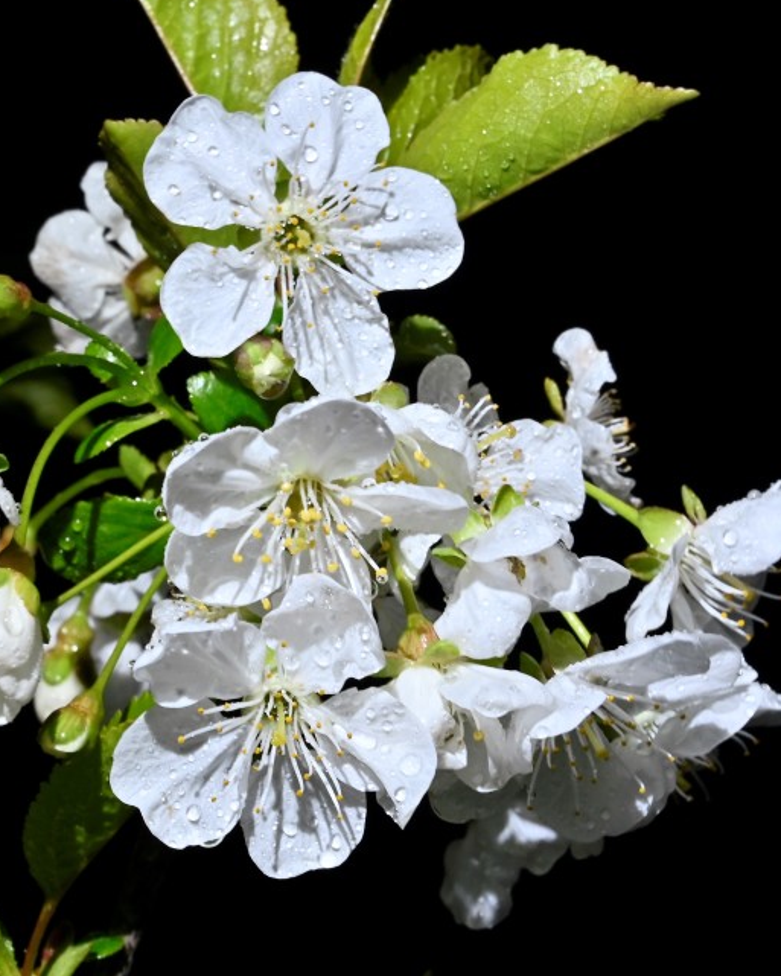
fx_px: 2484
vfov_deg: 22.2
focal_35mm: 86
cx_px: 368
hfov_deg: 17.9
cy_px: 512
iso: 200
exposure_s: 1/4
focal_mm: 49
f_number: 20
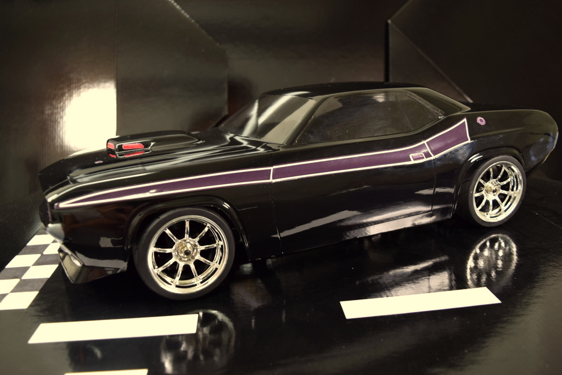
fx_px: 468
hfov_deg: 61.9
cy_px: 188
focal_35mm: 30
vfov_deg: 43.6
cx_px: 281
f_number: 5
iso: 100
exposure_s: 1/20
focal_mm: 20
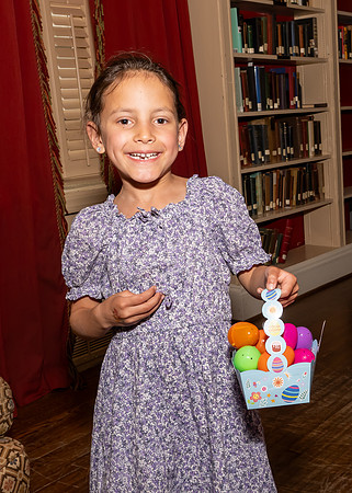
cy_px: 225
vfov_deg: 40.3
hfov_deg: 28.6
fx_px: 671
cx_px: 296
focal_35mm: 48
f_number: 7.1
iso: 640
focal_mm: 20
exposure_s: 1/250
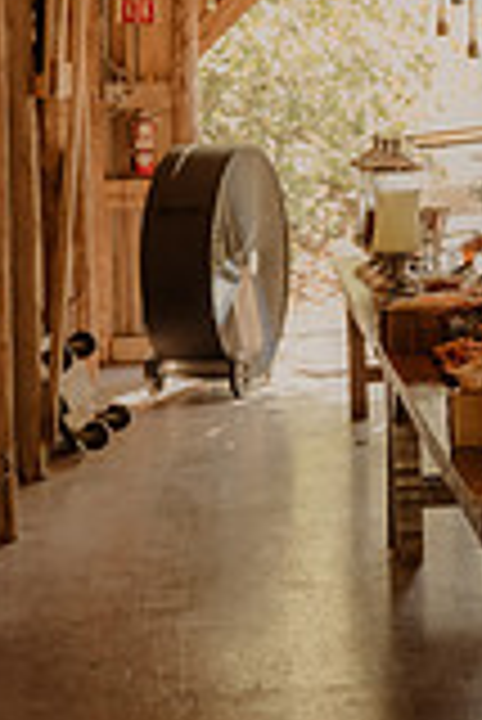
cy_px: 112
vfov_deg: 18.8
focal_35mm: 107
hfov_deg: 12.6
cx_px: 550
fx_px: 2144
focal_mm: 38
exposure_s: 1/250
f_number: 3.2
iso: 1250
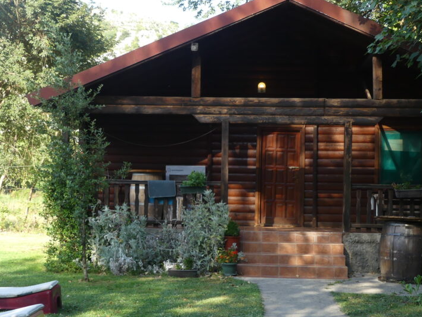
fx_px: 829
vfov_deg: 21.6
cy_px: 155
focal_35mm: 68
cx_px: 200
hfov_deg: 28.6
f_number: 3.5
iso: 100
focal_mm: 8.4
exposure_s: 1/160
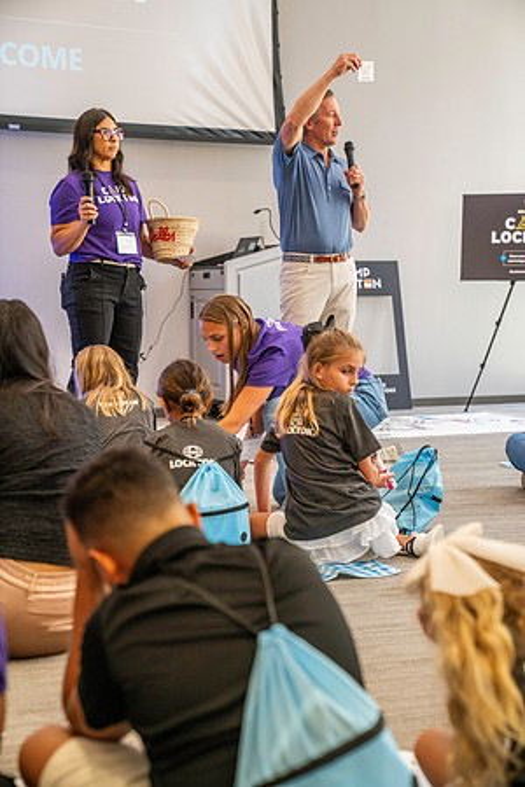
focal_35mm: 70
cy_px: 394
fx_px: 1531
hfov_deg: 19.5
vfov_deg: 28.8
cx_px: 262
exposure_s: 1/160
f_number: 4
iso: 4000
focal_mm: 70
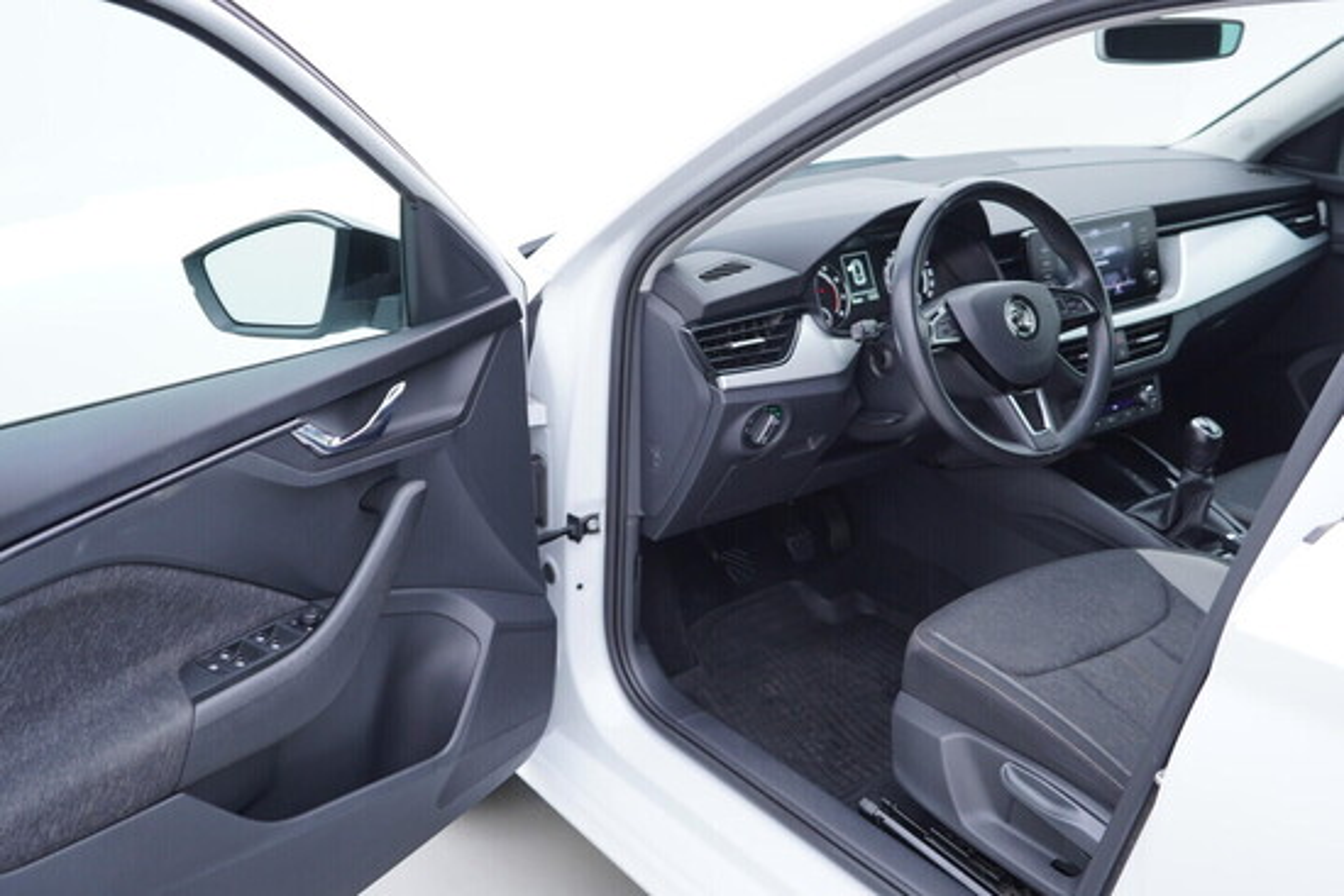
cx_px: 672
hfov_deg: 53.1
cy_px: 448
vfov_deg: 36.9
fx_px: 1344
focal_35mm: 36
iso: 125
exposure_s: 1/40
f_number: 2.8
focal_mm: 24
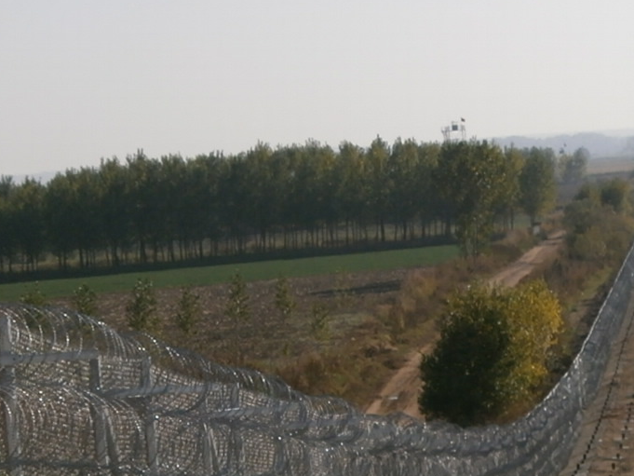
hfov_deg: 13.3
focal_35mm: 148
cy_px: 420
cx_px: 478
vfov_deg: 10.0
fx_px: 2711
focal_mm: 11.1
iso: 100
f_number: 4.6
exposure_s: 1/1250
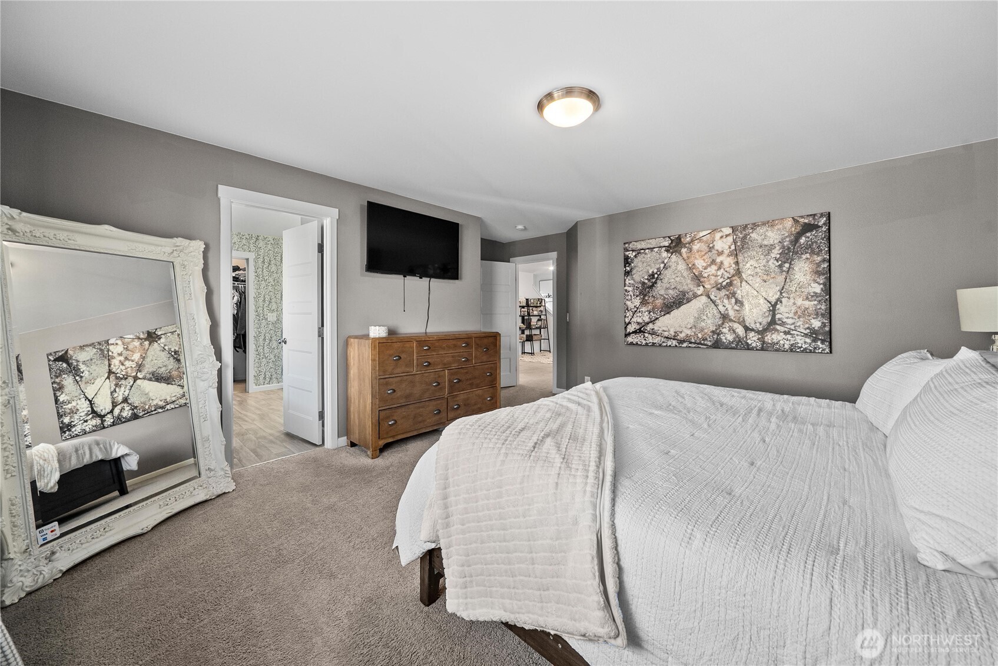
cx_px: 499
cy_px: 333
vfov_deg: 90.1
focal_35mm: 12
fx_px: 333
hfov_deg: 112.6
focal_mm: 12
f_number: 7.1
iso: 1000
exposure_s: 1/10
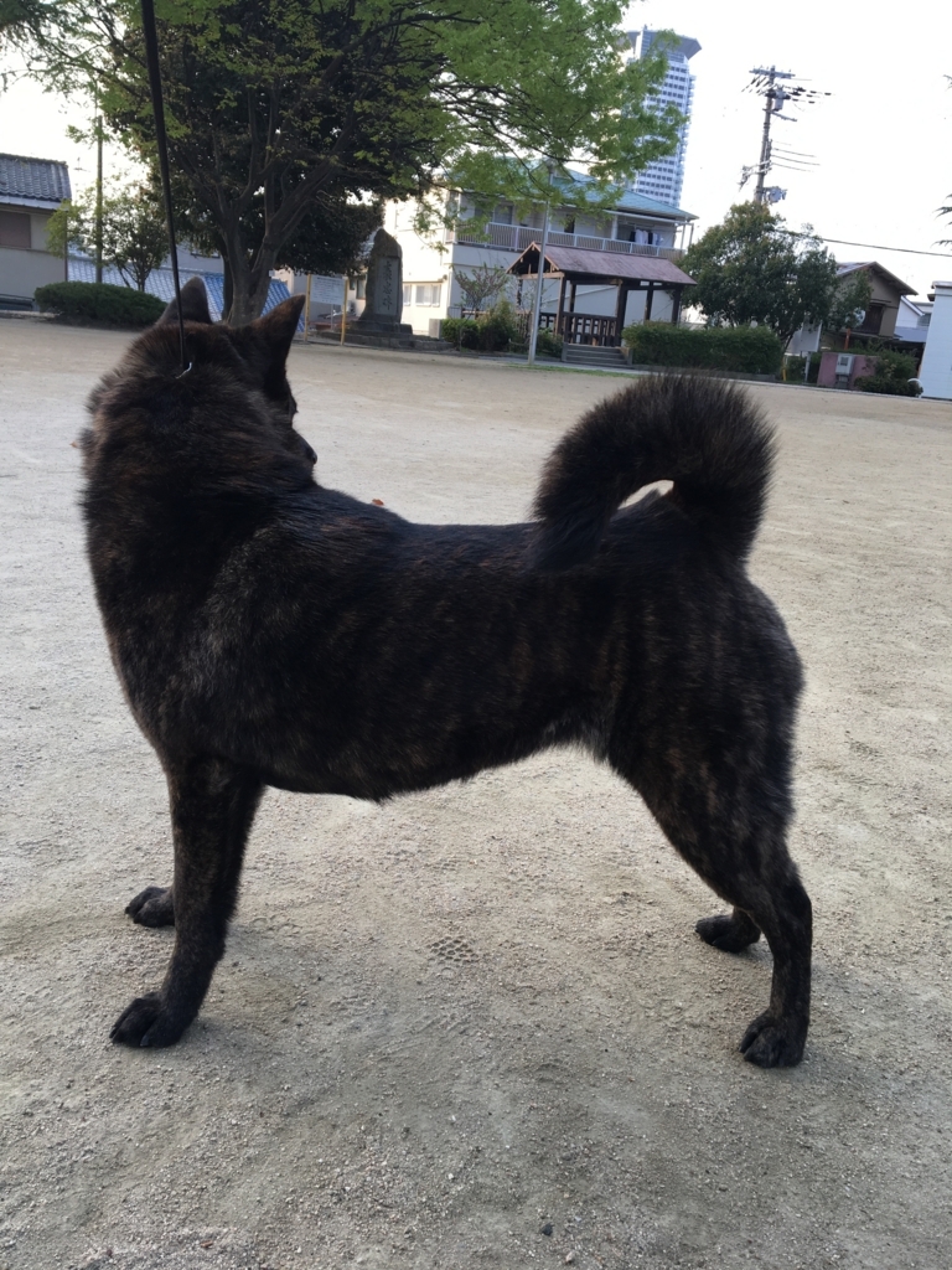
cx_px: 476
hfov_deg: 48.2
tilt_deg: -15.8
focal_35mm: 29
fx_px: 1063
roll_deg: -4.4
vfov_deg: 61.7
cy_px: 635
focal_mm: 4.15
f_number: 2.2
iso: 25
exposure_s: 1/121
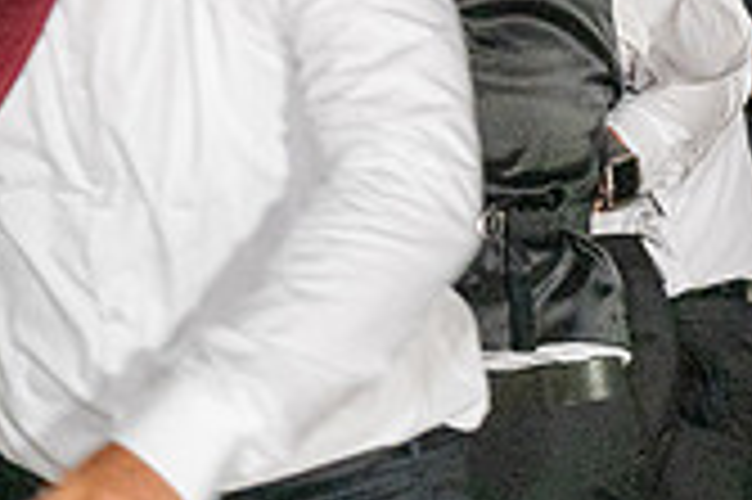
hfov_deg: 6.9
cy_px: 205
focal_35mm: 292
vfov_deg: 4.7
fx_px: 6093
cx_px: 1229
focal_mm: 84
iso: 4000
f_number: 4
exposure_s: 1/320
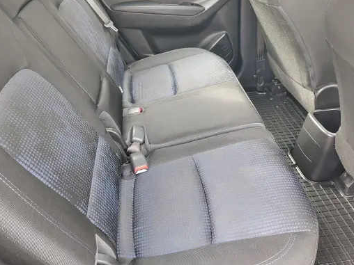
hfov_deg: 61.6
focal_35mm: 29
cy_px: 104
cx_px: 166
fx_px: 297
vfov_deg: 47.9
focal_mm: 5.56
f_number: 1.8
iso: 236
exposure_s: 1/50
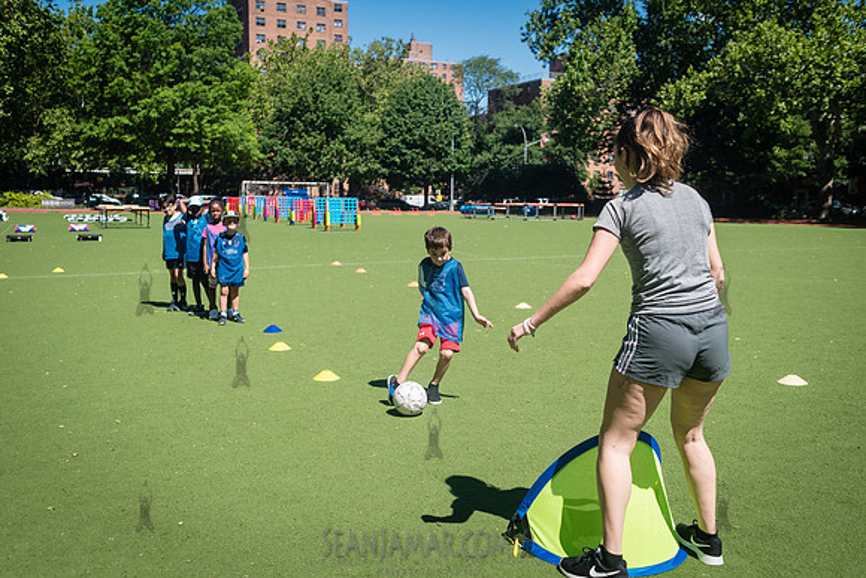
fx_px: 842
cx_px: 433
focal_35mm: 35
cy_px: 289
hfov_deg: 54.4
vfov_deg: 37.9
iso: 320
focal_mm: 35
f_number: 4
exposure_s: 1/2500
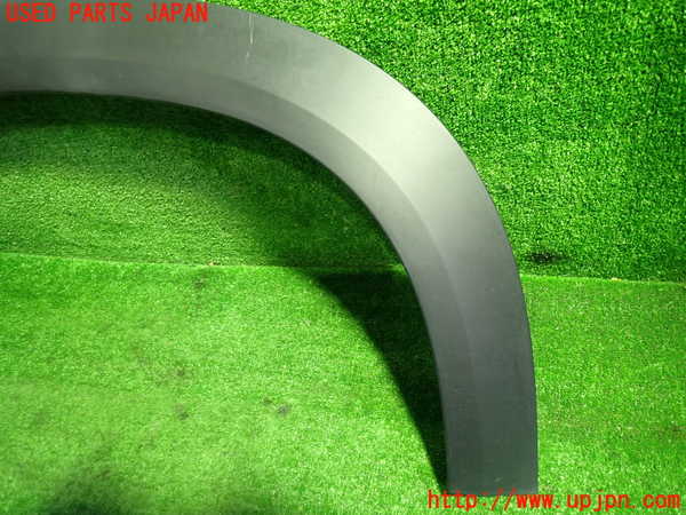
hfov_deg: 69.4
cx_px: 343
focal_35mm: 25
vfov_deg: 54.9
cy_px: 258
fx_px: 495
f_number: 2
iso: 500
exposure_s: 1/30
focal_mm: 4.5
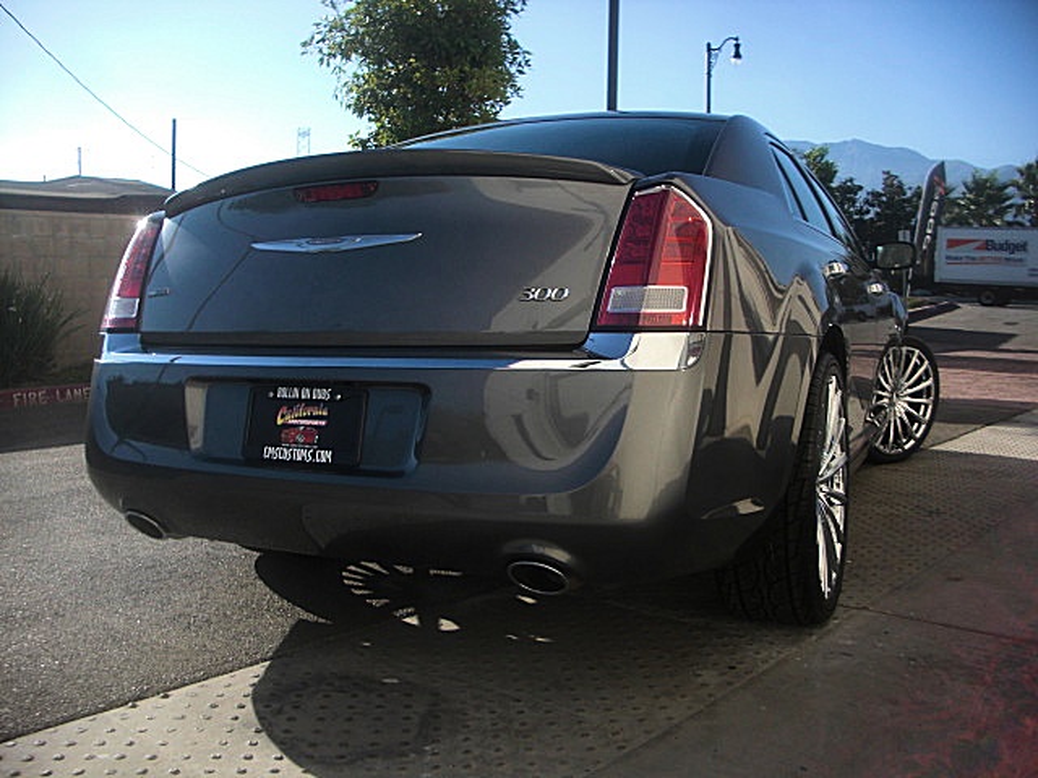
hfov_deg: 51.4
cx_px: 519
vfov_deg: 39.7
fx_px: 1080
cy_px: 389
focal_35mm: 36
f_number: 2.8
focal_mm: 6.3
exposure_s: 1/640
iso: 50
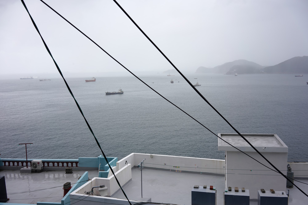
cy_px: 102
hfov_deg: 54.4
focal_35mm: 35
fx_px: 299
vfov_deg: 37.9
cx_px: 154
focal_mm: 35
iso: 100
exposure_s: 1/100
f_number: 11
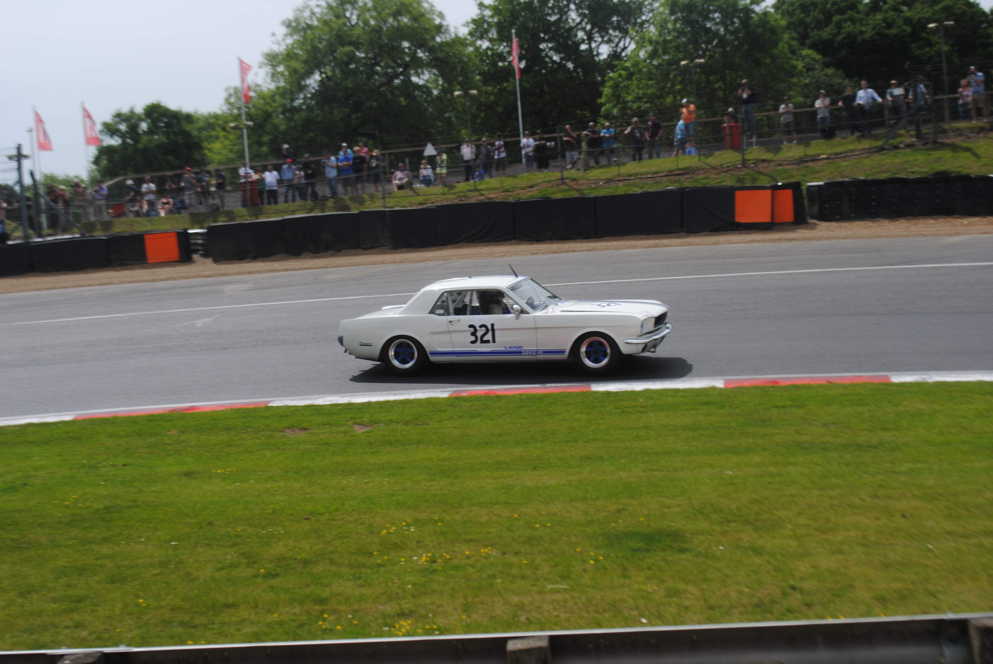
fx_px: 1408
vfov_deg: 26.6
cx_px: 496
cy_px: 332
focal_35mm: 51
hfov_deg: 38.8
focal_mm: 34
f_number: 9
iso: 100
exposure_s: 1/320
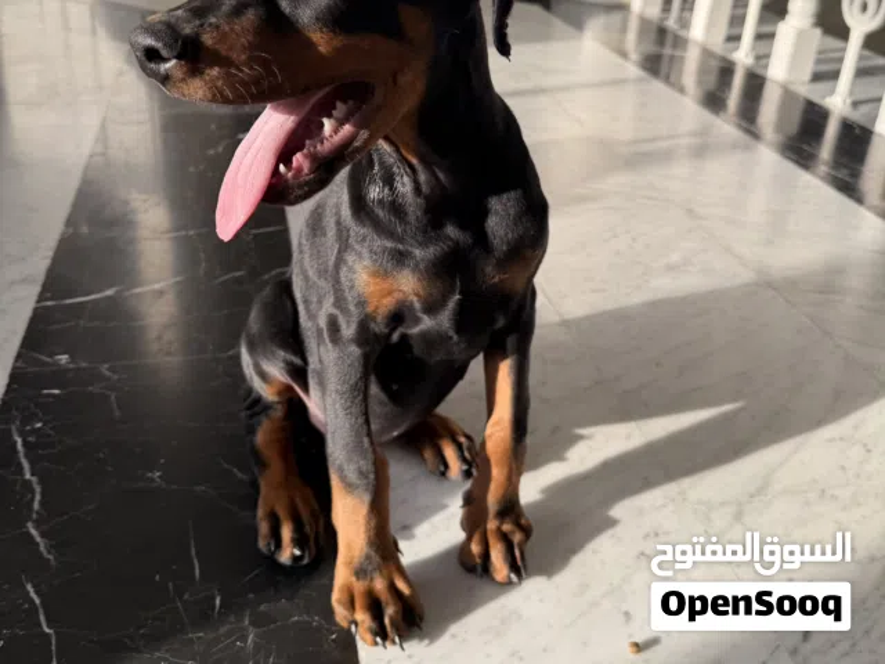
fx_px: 614
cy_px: 332
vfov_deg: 56.8
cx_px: 442
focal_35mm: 24
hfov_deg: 71.6
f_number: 1.78
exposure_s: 1/355
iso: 80
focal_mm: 6.76
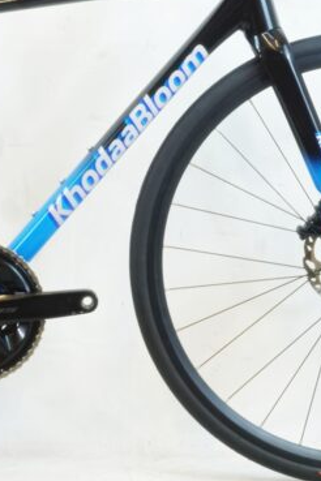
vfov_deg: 14.3
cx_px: 34
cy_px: 114
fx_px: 1912
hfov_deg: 9.6
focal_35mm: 143
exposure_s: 1/40
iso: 800
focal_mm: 40
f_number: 6.3
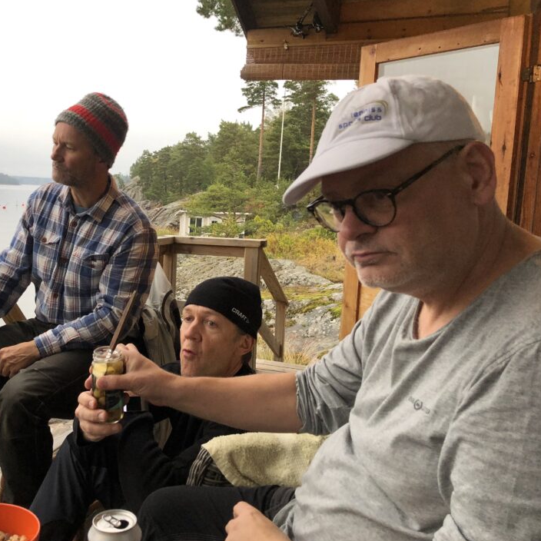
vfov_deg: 46.0
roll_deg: -2.5
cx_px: 154
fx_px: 637
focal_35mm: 36
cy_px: 257
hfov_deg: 44.9
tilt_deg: -5.4
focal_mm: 4
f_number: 1.8
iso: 32
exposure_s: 1/33
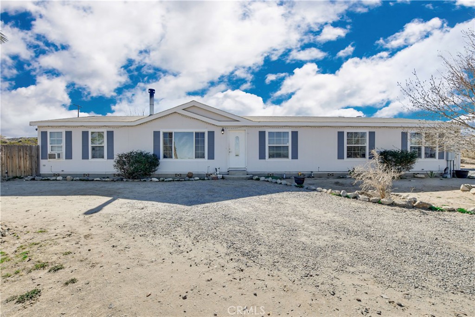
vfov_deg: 77.3
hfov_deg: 100.4
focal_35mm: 15
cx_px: 238
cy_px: 158
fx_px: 198
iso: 1250
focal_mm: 10
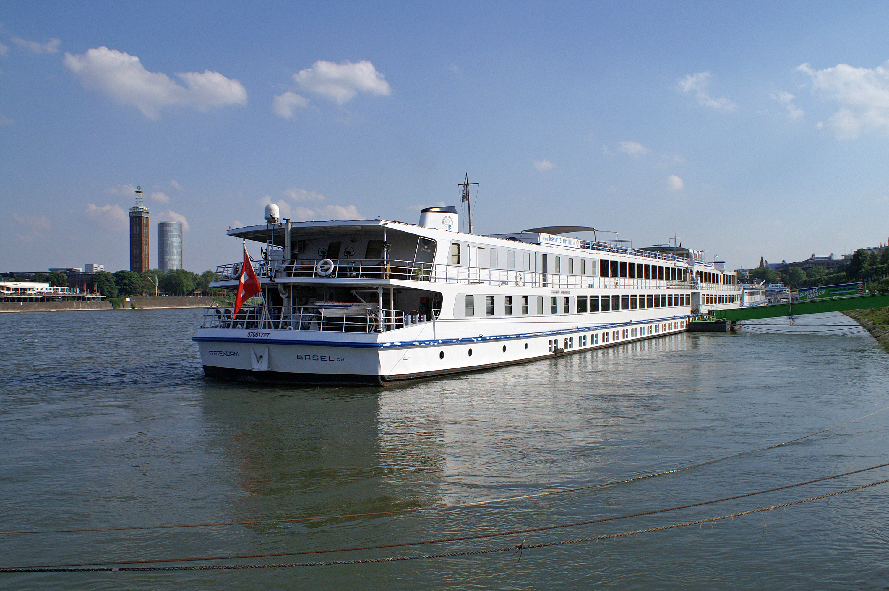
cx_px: 444
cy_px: 296
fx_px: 740
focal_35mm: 30
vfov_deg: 43.5
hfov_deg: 62.0
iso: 100
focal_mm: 20
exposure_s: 1/640
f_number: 8
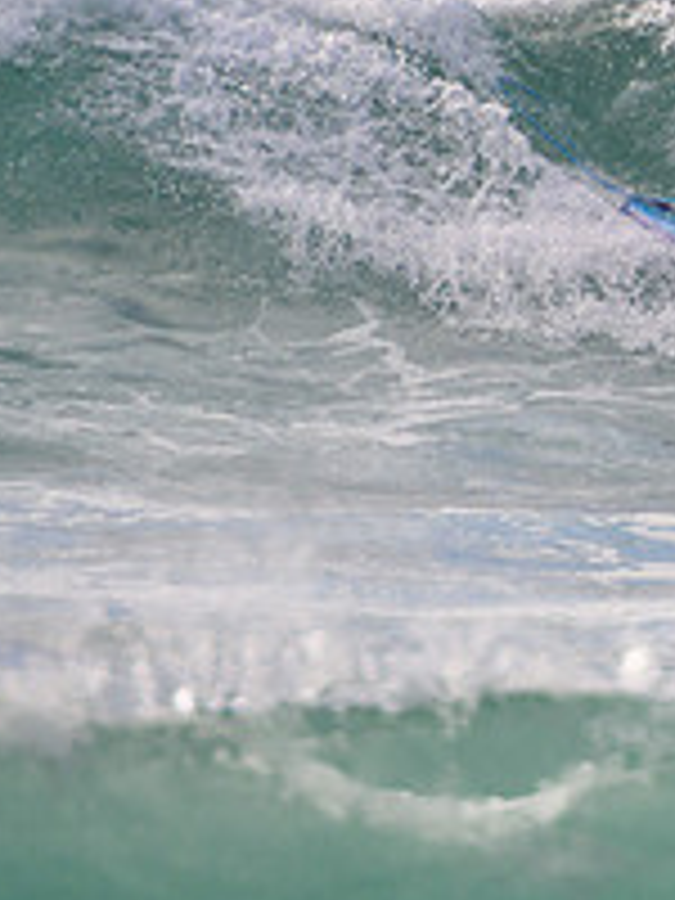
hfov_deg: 1.0
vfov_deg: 1.3
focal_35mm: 1533
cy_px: 140
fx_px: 39857
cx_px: 1166
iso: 220
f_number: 5.6
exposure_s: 1/2000
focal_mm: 400
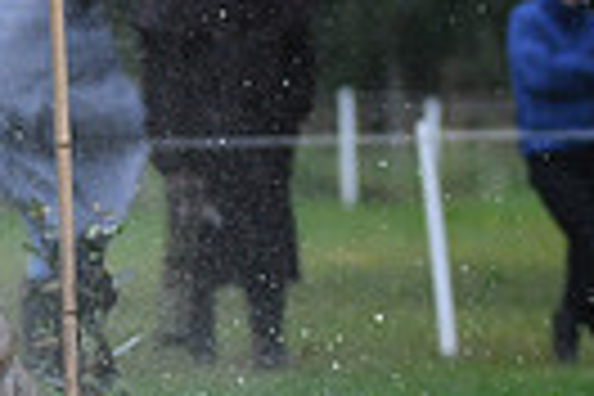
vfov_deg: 1.0
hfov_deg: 1.6
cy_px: 2
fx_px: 21729
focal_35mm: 1317
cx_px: -684
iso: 900
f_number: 4.5
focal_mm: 200
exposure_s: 1/1250
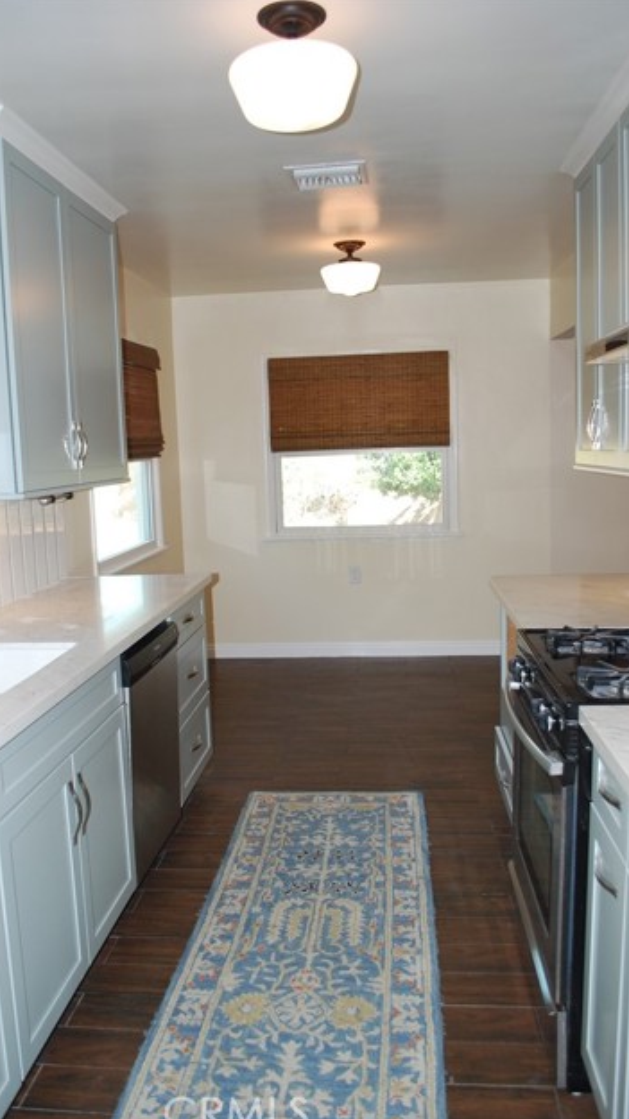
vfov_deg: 66.1
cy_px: 566
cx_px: 272
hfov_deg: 40.1
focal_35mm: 29
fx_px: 861
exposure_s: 1/60
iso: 200
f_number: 3.5
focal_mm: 18
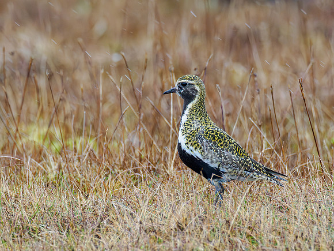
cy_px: 159
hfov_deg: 1.8
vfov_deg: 1.3
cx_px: 183
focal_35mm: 1108
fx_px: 10687
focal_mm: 420
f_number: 5.6
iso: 5000
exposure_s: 1/800
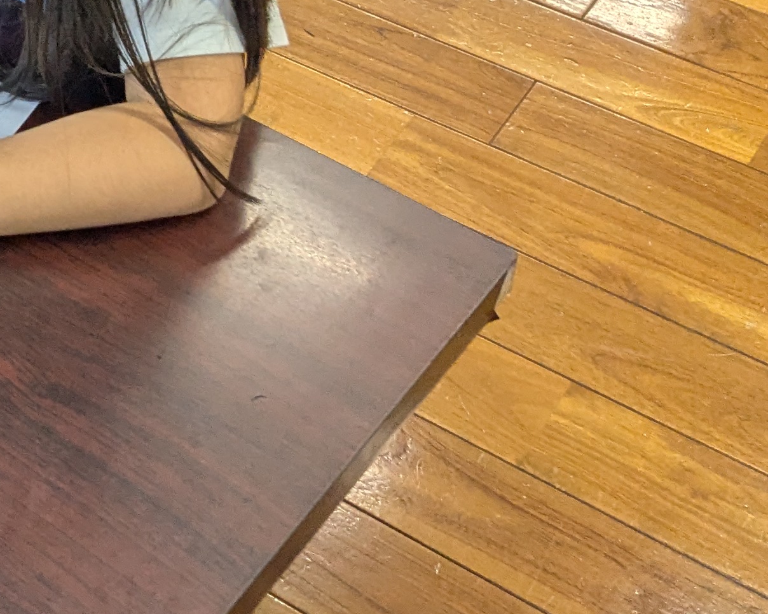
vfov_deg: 16.4
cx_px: -453
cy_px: -217
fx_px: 2000
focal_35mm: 88
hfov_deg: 18.6
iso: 37
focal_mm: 4.38
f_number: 1.73
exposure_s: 1/120
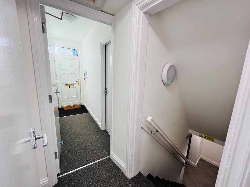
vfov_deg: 89.9
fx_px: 94
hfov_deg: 106.2
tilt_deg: -9.4
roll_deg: -2.4
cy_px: 94
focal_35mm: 13
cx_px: 125
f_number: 1.8
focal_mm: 1.57
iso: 50
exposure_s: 1/100
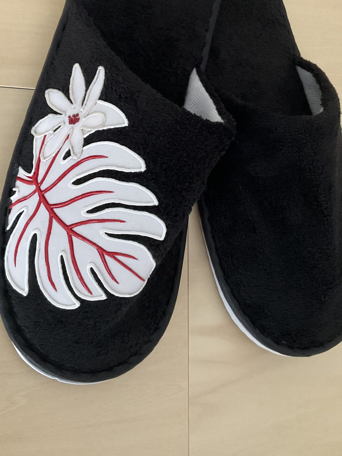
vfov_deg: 44.1
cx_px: 174
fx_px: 553
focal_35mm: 42
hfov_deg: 34.3
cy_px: 152
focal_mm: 3
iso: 320
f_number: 1.8
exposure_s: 1/54
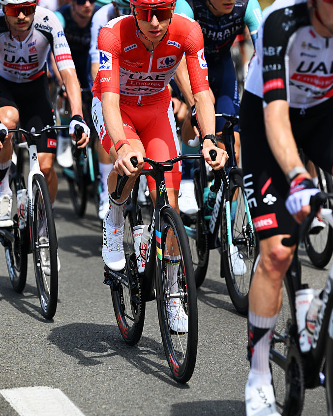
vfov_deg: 11.0
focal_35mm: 176
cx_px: 166
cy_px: 177
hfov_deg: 8.8
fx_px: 2168
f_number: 4
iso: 250
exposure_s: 1/2000
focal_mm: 155
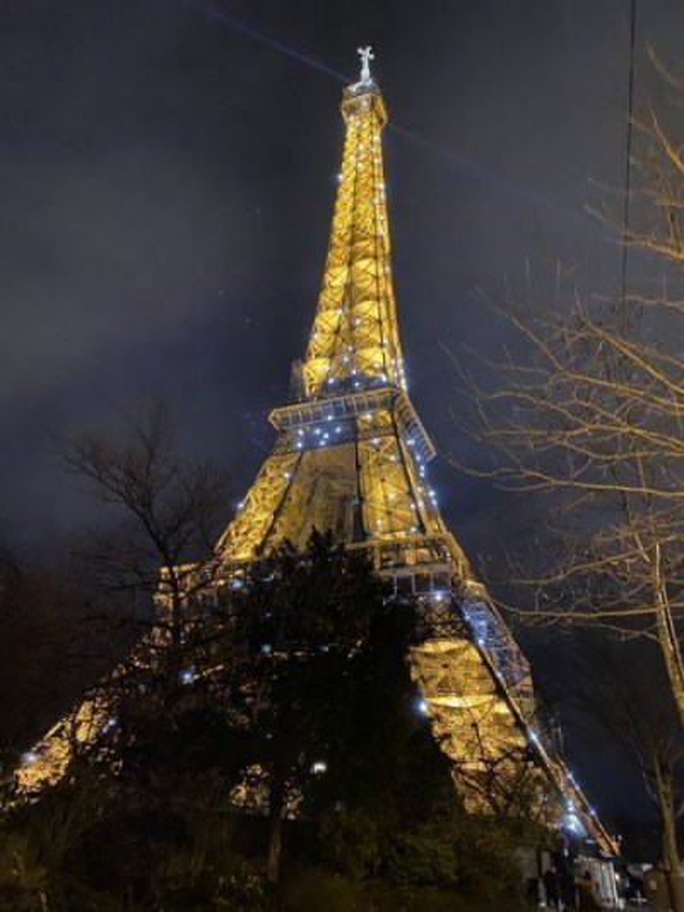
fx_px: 685
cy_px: 456
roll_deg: -2.7
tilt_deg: +31.0
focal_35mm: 26
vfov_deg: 67.3
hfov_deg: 53.1
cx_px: 342
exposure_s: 1/24
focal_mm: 4.25
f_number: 1.8
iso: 1000
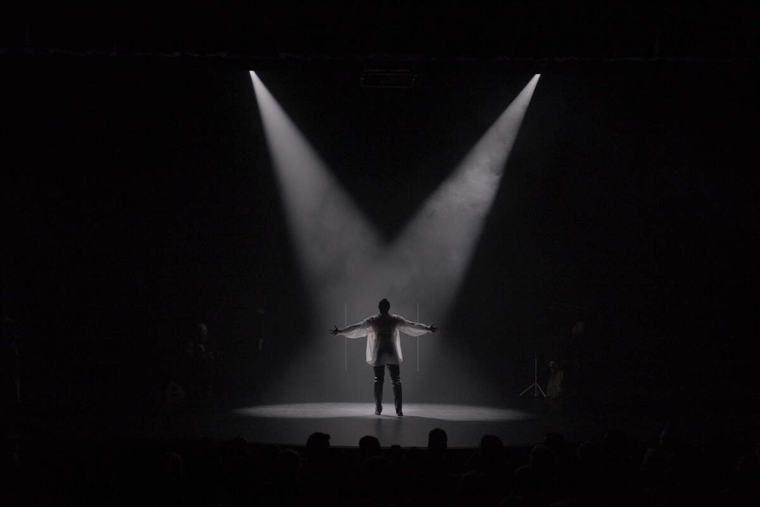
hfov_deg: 37.5
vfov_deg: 25.5
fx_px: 1119
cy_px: 254
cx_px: 380
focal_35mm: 53
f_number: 2.8
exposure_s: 1/250
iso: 1600
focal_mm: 35
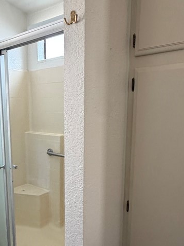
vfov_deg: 59.5
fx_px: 213
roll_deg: +1.0
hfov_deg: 46.7
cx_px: 87
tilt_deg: -10.0
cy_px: 147
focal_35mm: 30
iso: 320
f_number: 2.2
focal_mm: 2.22
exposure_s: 1/121
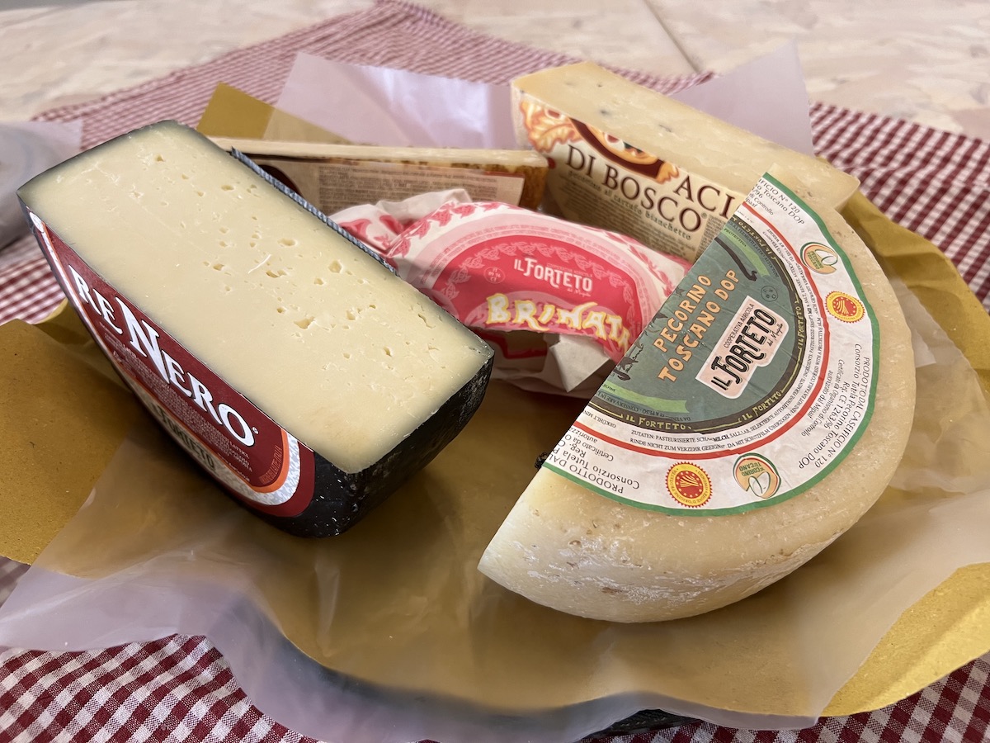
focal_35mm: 26
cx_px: 495
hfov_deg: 67.3
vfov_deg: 53.1
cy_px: 372
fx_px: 744
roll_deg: +3.6
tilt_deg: -41.7
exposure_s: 1/50
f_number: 1.5
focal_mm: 5.7
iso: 100
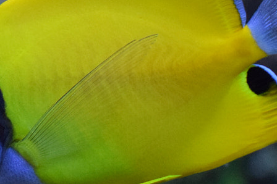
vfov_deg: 4.7
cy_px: 104
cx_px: 20
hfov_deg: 7.0
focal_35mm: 295
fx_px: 2266
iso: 3200
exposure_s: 1/400
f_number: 5.6
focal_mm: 55
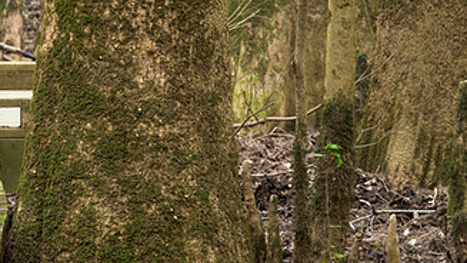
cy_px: -90
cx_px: -304
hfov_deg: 6.3
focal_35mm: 335
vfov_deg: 3.6
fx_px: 4149
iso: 640
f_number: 8
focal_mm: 95
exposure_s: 1/50
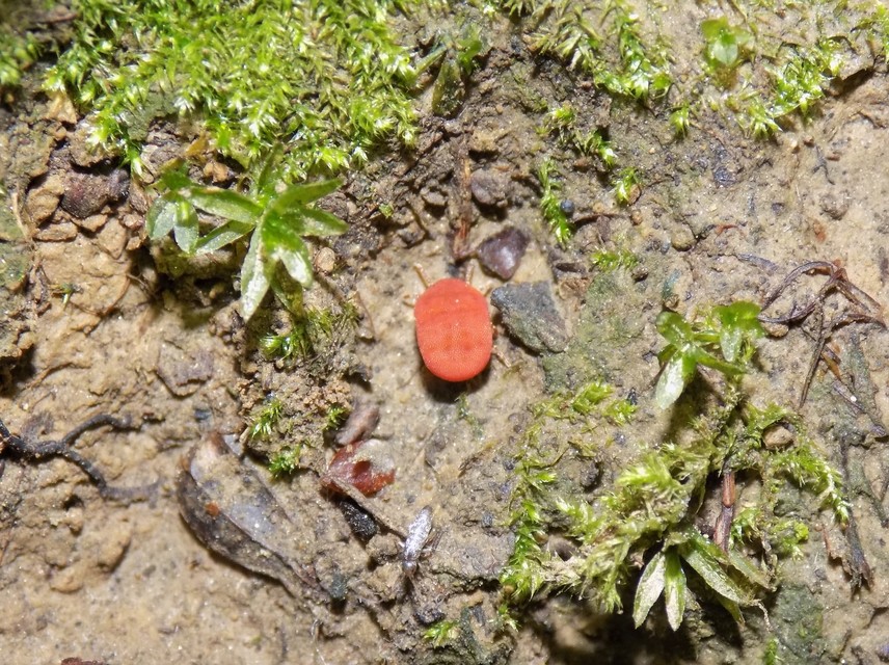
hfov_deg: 18.4
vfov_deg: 13.8
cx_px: 444
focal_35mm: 107
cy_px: 332
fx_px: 2745
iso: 200
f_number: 4.7
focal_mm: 19.1
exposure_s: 1/30
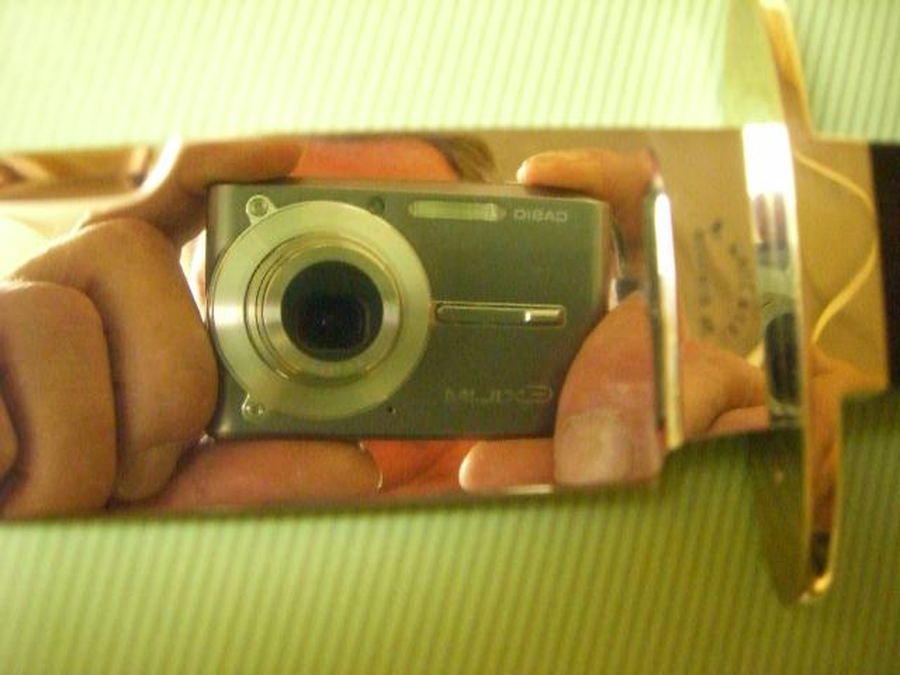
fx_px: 988
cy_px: 338
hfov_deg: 49.0
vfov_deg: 37.7
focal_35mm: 38
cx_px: 450
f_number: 2.7
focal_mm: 6.2
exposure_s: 1/15
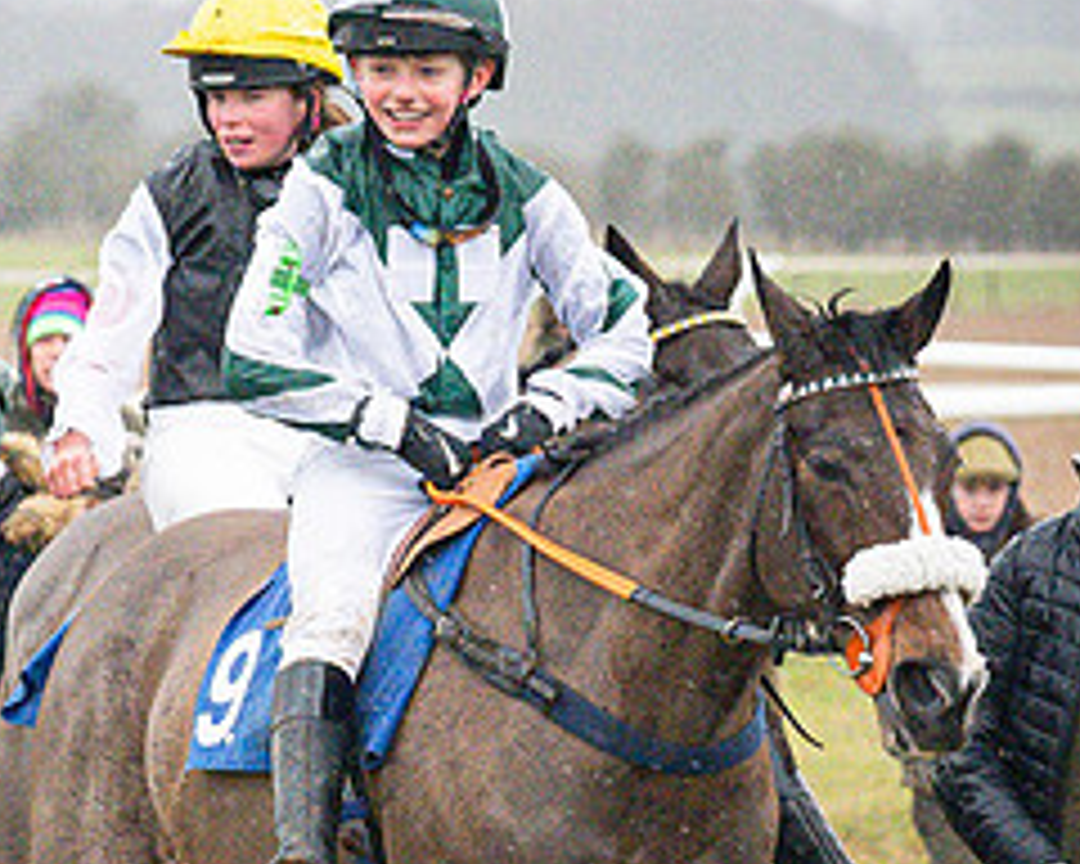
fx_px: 19786
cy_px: 670
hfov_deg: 3.1
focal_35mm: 619
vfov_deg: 2.5
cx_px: 495
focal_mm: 135
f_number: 5
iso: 3200
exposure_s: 1/1000
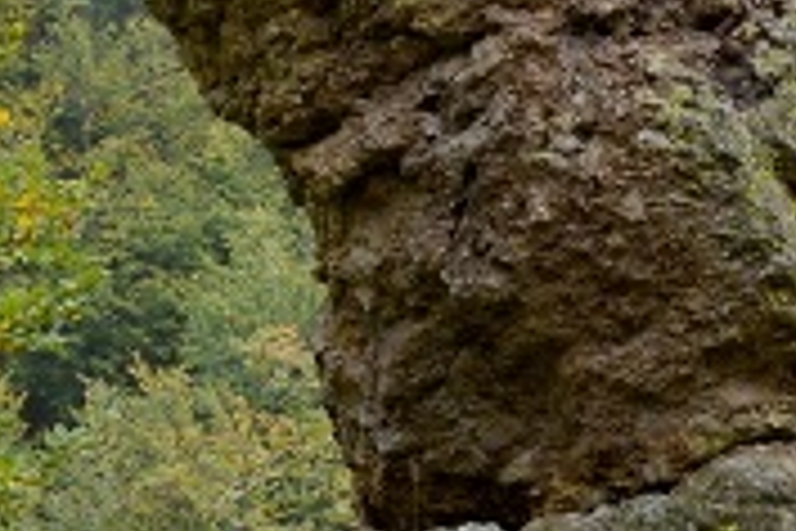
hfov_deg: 15.0
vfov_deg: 9.9
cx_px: 585
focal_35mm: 136
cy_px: -194
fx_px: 3003
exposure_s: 1/125
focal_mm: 25
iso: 400
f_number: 6.7
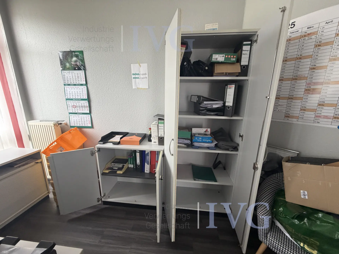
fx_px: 137
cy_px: 127
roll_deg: +0.5
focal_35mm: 14
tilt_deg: -10.4
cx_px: 170
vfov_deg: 85.7
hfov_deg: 102.1
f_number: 2.2
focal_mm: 2.22
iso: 320
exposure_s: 1/121
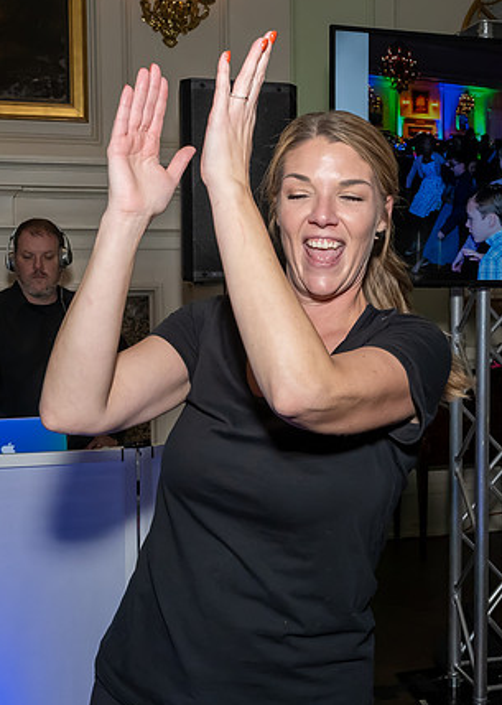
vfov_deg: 41.9
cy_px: 321
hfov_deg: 29.9
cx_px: 388
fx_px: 920
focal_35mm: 46
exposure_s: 1/250
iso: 1000
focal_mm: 17
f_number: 7.1
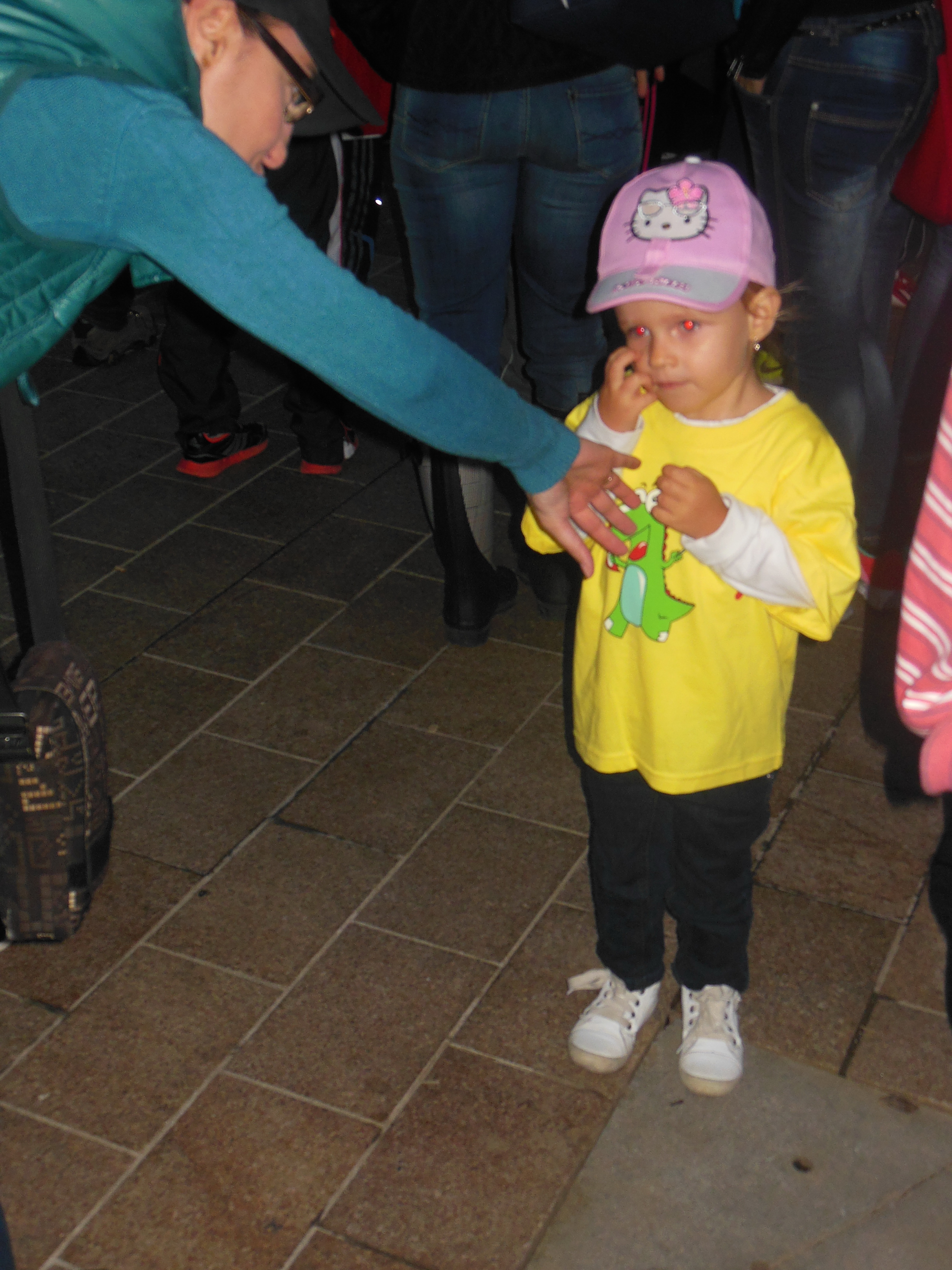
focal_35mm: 50
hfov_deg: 29.1
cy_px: 635
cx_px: 476
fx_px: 1833
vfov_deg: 38.2
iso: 250
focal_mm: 8.9
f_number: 4
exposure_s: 1/60
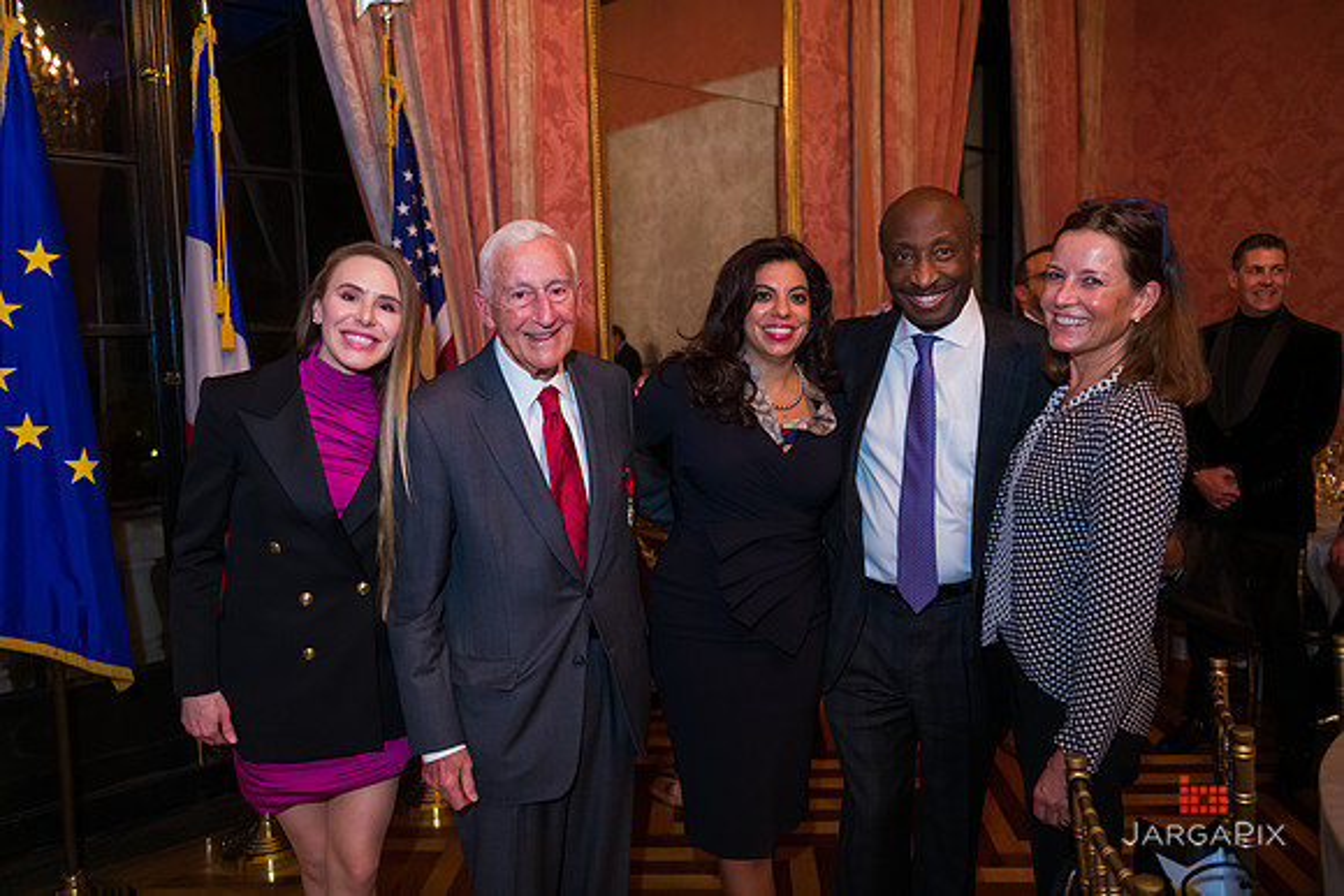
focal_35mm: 27
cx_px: 672
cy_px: 448
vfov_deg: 48.0
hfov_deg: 67.4
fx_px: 1008
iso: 3200
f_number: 3.2
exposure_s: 1/100
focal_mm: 27
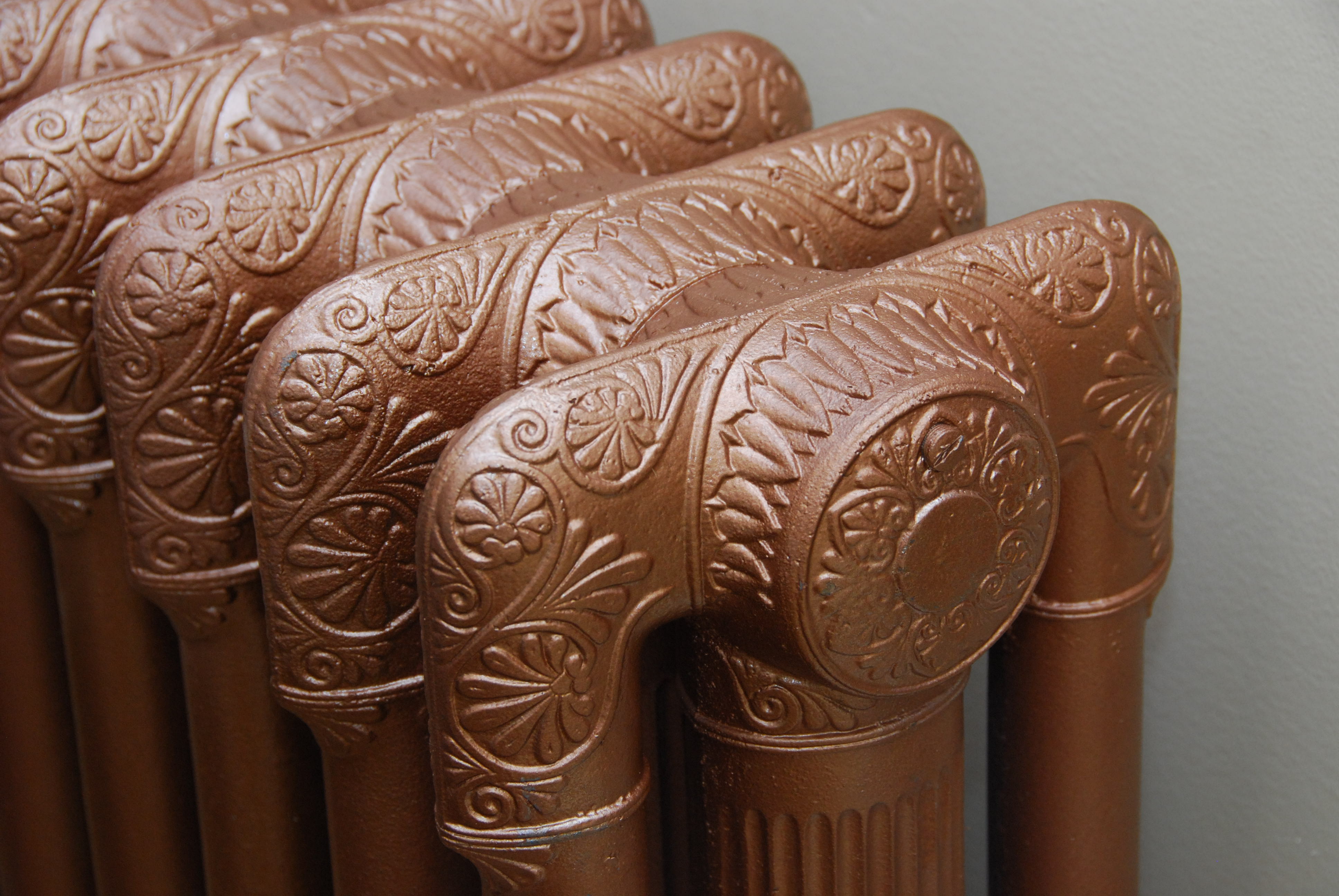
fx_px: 3463
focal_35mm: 93
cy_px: 448
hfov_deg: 21.9
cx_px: 670
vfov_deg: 14.7
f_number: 8
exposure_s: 1/60
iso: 500
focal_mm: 62
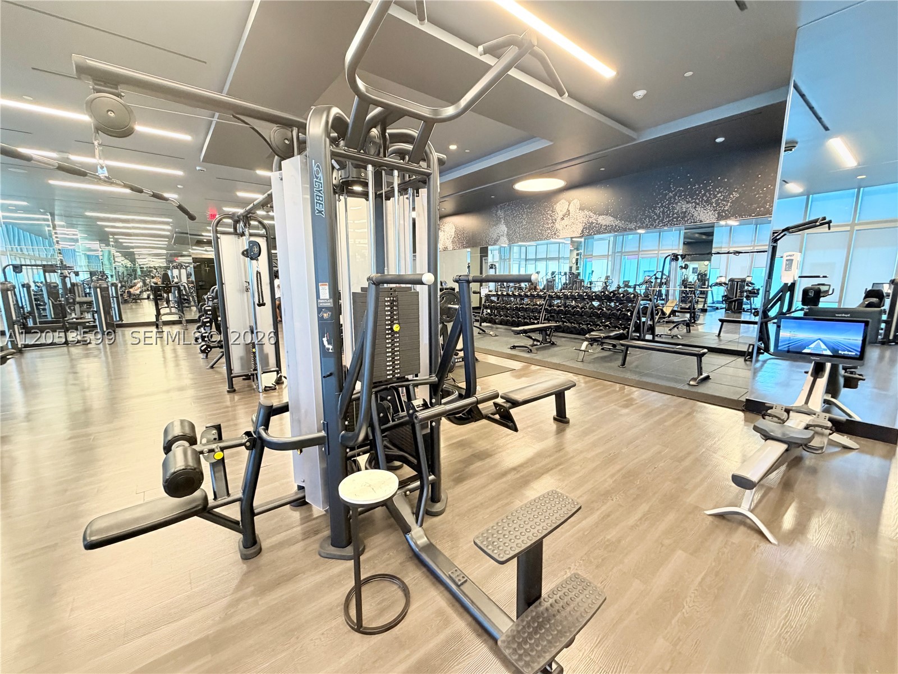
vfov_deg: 85.7
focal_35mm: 14
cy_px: 337
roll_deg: -0.1
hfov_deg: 102.1
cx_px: 449
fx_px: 363
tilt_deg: -9.3
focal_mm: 2.22
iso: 400
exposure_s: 1/60
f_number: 2.2
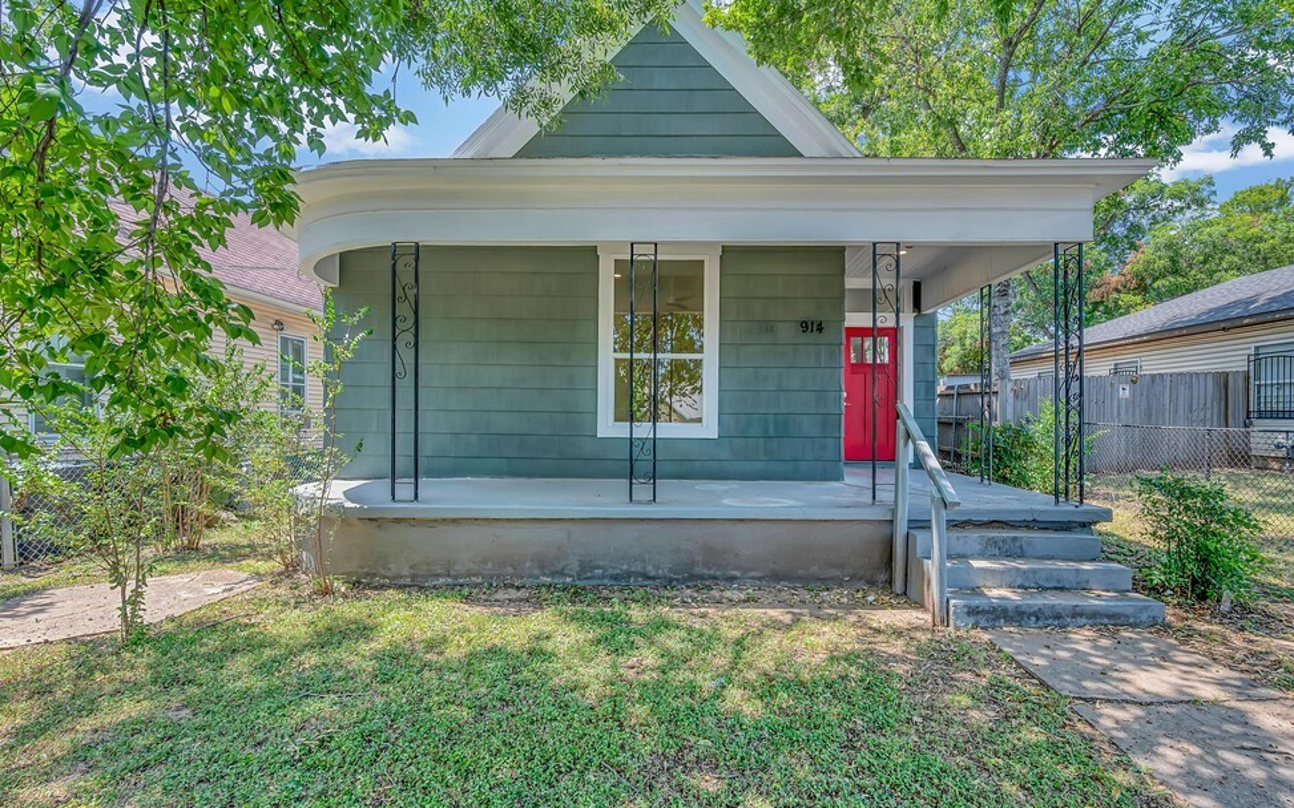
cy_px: 415
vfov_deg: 74.8
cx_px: 657
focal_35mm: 15
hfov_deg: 101.5
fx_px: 529
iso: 100
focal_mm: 14
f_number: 8
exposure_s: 1/60
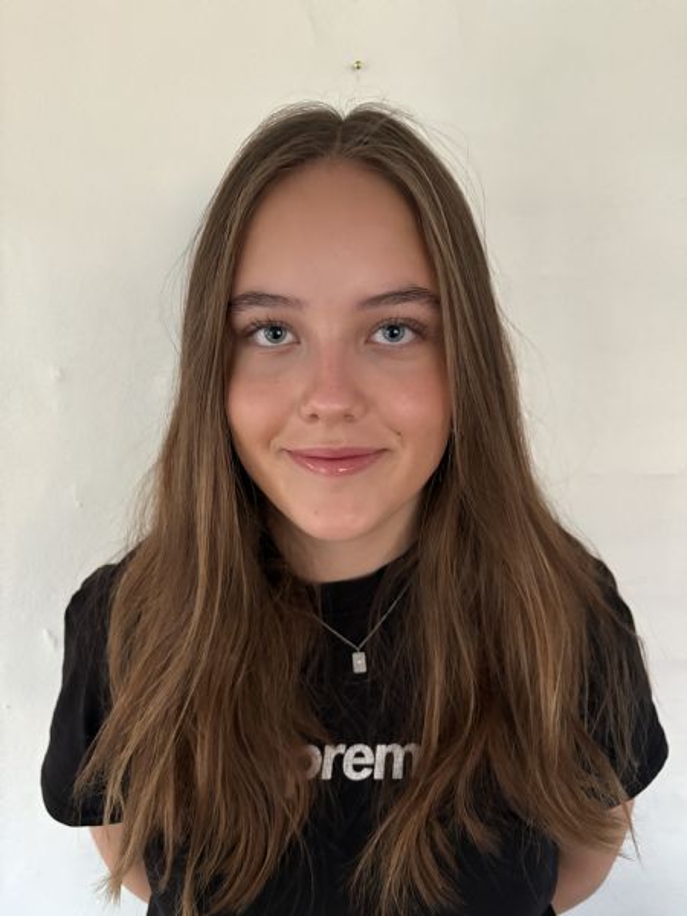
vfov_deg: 67.3
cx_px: 344
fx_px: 688
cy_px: 458
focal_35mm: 26
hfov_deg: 53.1
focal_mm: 5.96
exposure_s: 1/25
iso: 640
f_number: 1.6
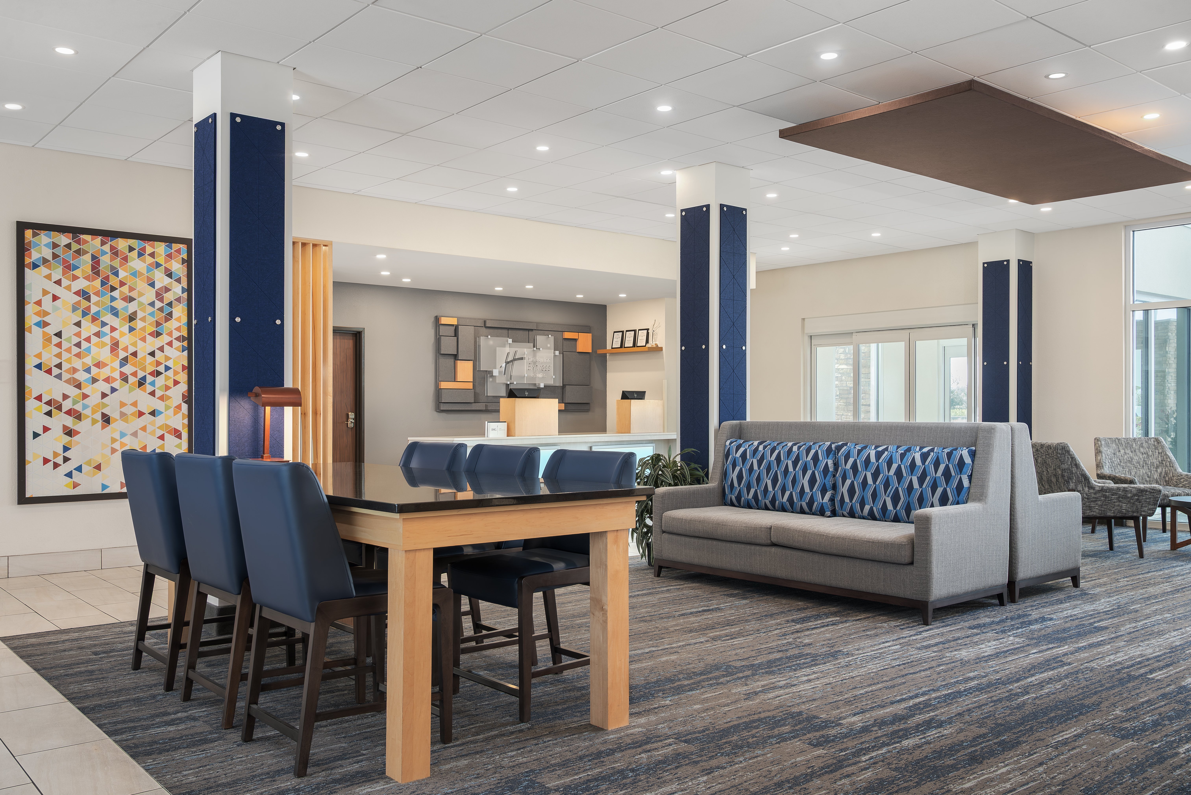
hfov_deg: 61.1
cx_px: 596
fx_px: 1009
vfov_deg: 43.0
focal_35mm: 30
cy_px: 398
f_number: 8
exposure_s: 1/5
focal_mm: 30.5
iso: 200
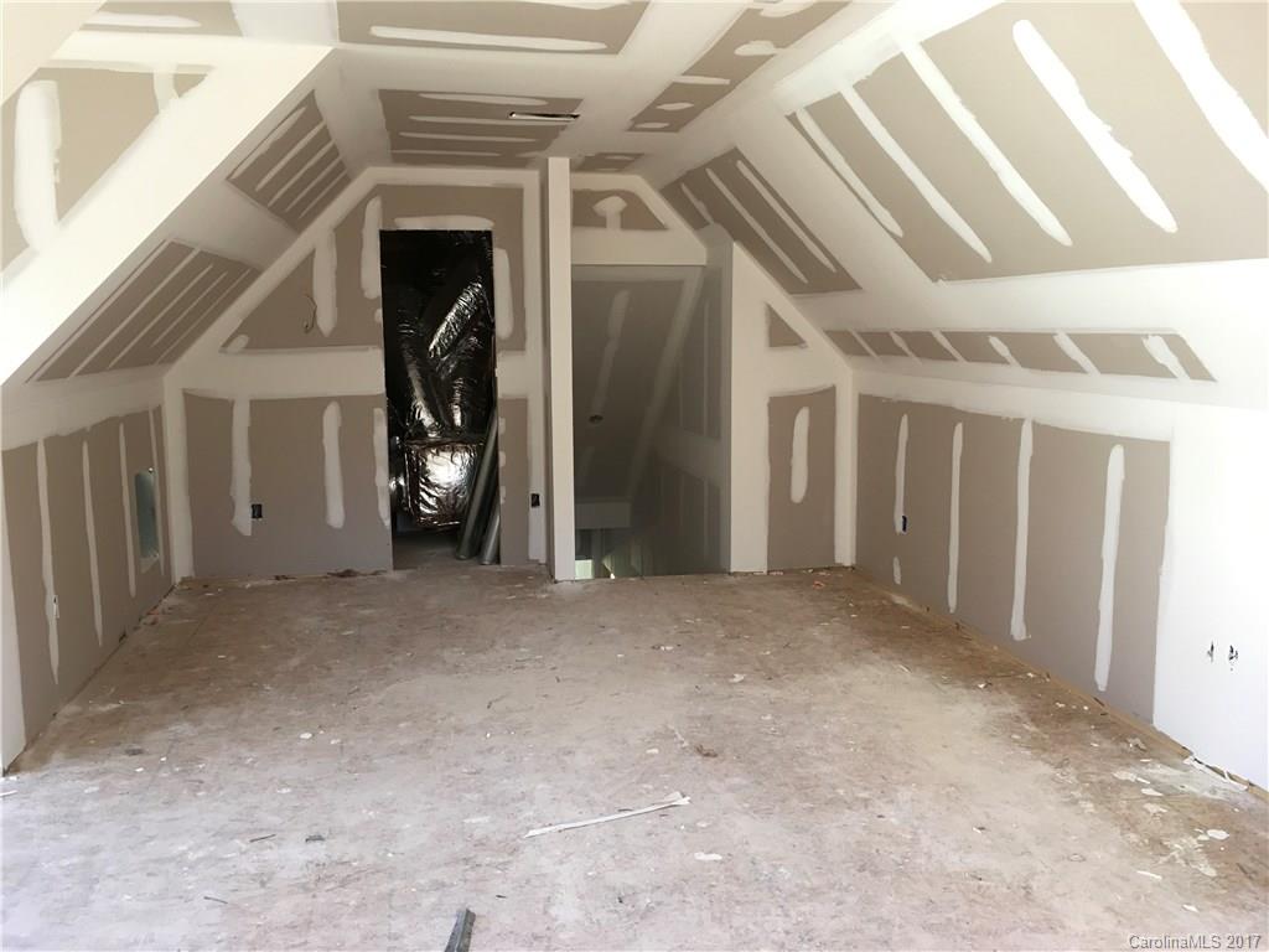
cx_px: 634
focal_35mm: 29
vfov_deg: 48.2
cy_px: 476
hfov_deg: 61.7
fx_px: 1063
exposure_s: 1/30
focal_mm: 4.15
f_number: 2.2
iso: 80
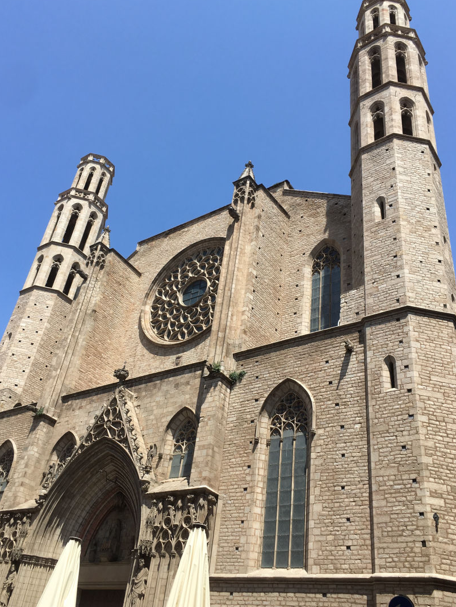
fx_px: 562
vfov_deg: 56.8
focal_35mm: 32
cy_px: 300
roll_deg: -10.9
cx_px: 217
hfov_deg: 44.2
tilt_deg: +37.0
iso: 25
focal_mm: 4.15
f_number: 2.2
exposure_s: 1/1183
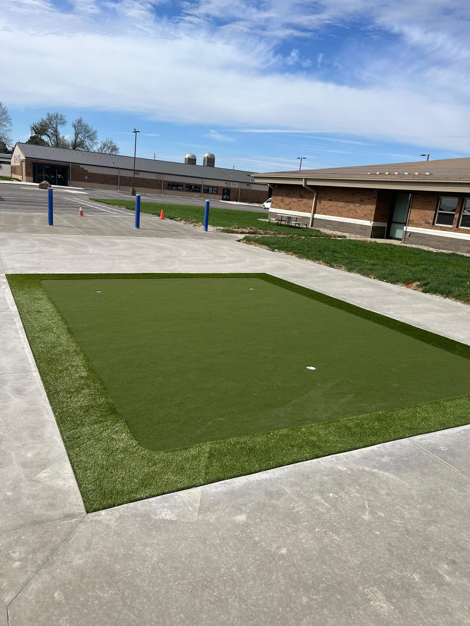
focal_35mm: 26
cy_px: 313
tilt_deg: -16.5
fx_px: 471
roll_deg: -5.7
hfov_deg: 53.1
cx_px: 235
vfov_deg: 67.3
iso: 50
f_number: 1.6
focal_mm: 5.1
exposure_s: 1/4651
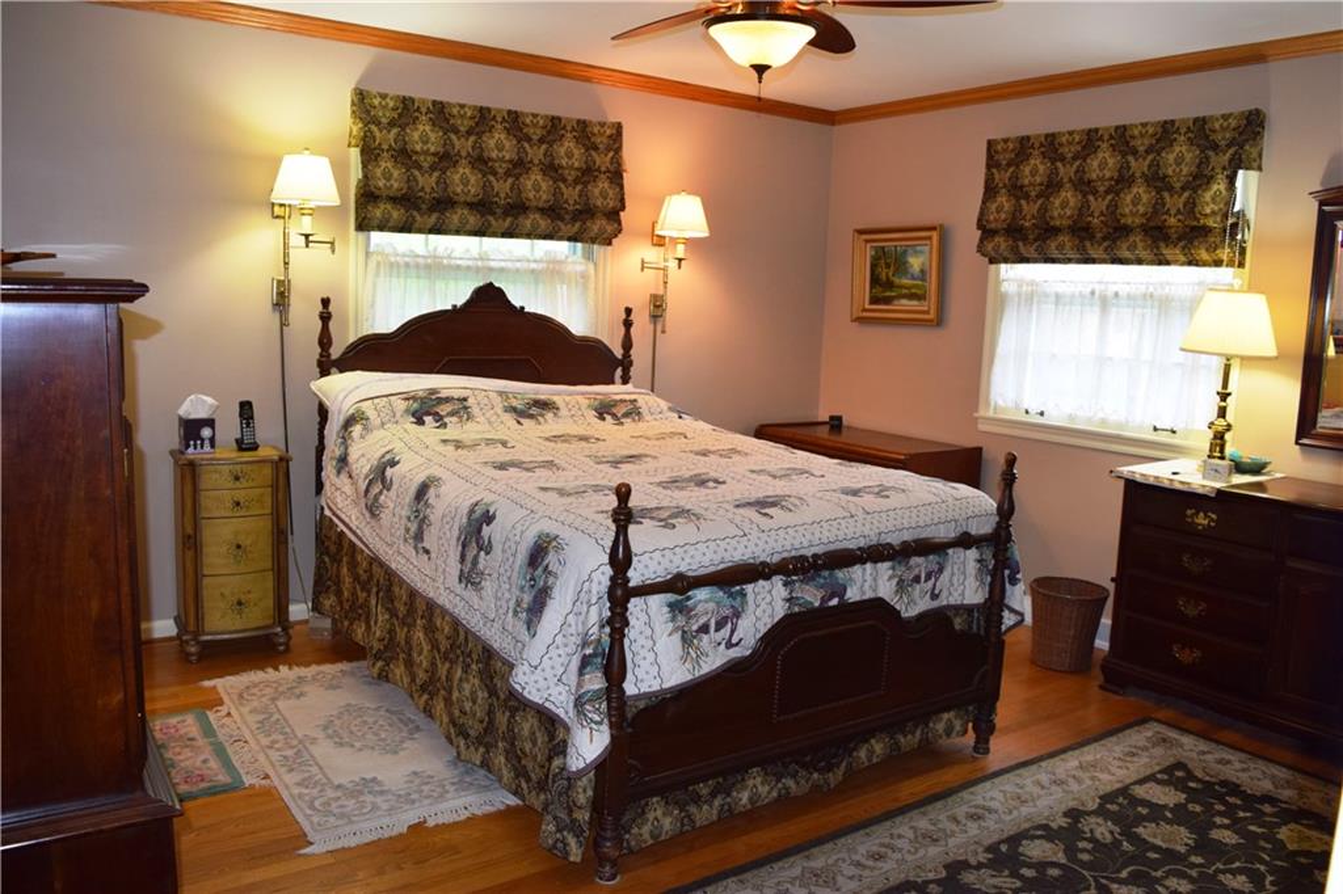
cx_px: 672
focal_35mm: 27
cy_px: 447
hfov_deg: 67.4
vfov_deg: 47.9
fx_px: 1007
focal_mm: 18
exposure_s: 1/100
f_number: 5
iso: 800
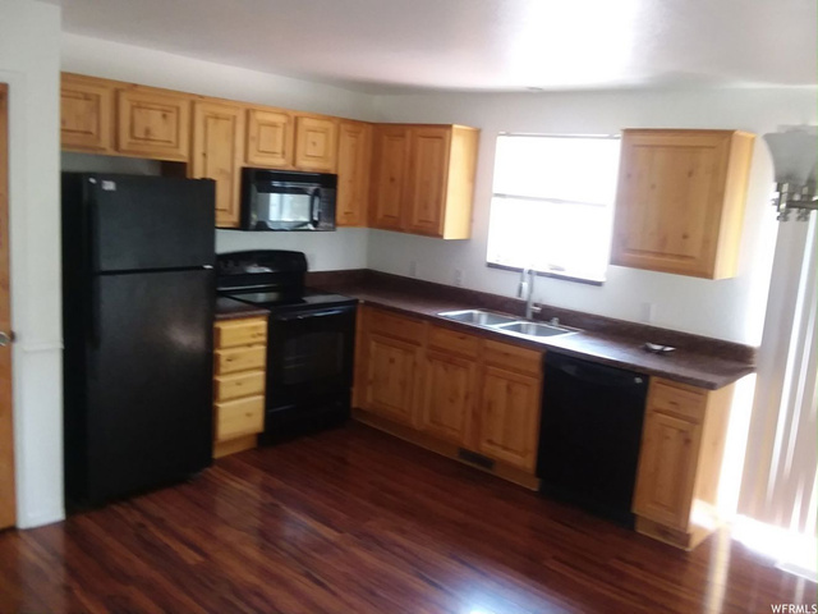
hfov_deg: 61.7
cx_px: 409
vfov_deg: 48.2
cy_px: 307
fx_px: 685
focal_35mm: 29
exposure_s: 1/30
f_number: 1.9
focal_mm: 2.47
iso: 125
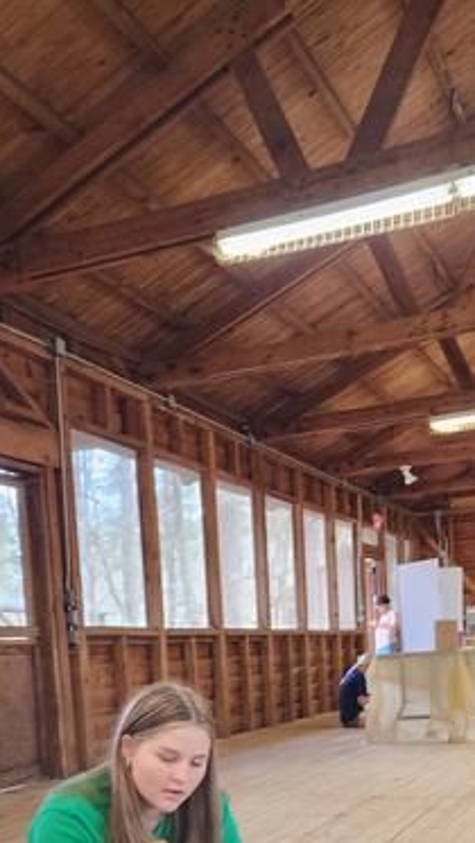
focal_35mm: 43
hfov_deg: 27.7
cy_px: 721
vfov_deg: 44.1
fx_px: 962
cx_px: 285
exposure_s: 1/120
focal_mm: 6.4
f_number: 1.8
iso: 400
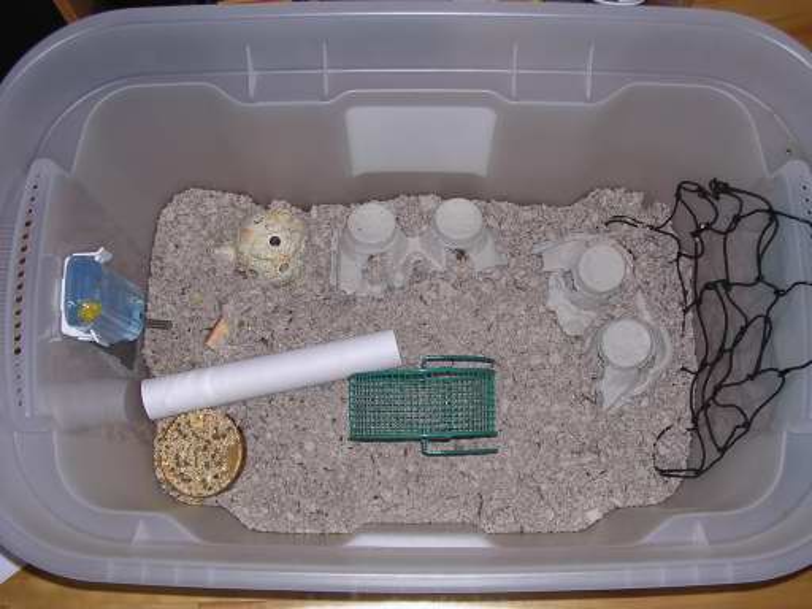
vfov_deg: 33.6
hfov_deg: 43.9
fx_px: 1009
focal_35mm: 43
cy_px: 304
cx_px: 406
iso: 100
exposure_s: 1/60.1
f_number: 3
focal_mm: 6.6
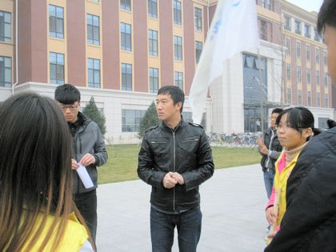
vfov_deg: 38.7
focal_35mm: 37
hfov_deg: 50.1
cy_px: 126
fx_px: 359
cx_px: 168
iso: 64
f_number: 3.5
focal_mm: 6.6
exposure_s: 1/25
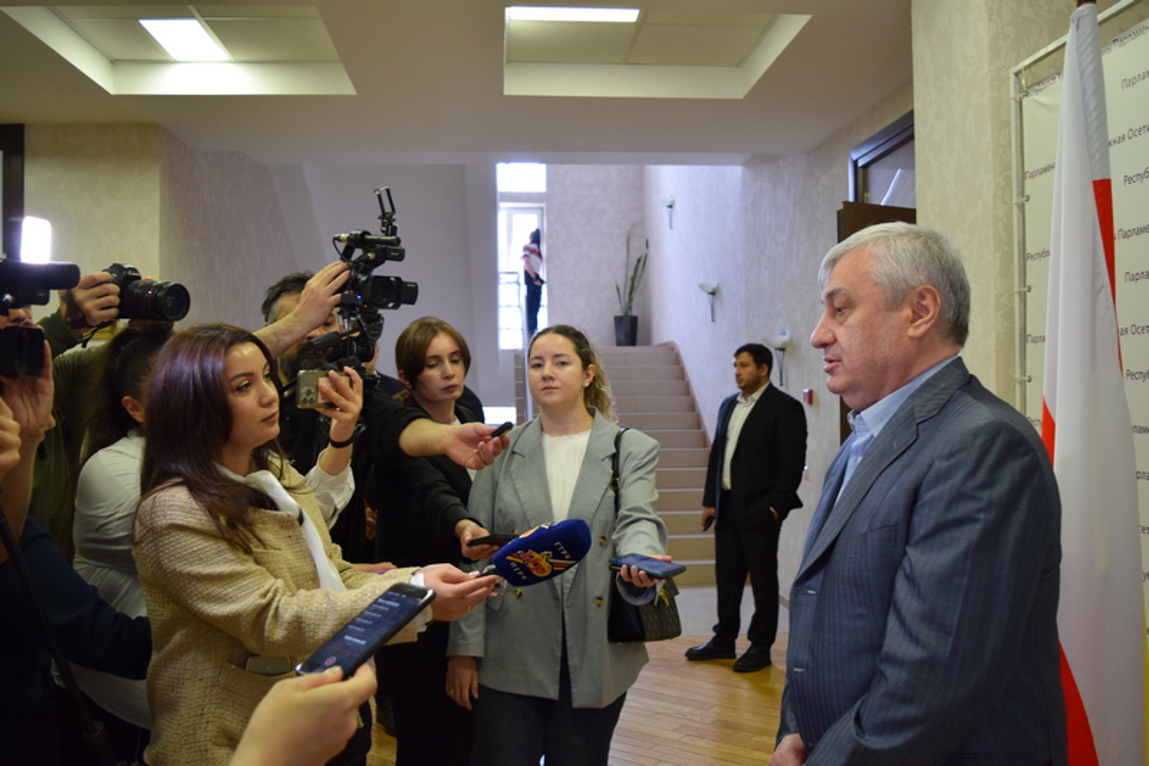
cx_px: 574
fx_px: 1053
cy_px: 383
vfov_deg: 40.0
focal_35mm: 33
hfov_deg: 57.2
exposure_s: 1/60
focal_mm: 22
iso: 800
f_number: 4
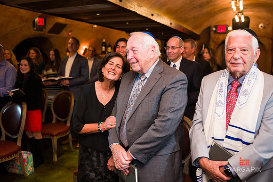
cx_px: 137
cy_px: 91
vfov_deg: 41.0
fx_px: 243
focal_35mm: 32
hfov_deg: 58.6
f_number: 3.2
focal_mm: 32
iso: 1250
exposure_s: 1/200
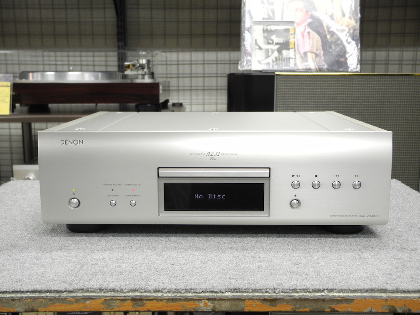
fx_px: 497
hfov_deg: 45.8
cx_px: 210
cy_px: 158
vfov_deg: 35.1
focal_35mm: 41
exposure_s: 1/32
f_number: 3.2
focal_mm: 8.8
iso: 400
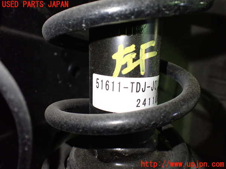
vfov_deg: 46.8
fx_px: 196
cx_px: 113
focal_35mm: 30
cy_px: 84
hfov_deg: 60.0
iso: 800
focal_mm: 5.4
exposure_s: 1/100
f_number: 2.3
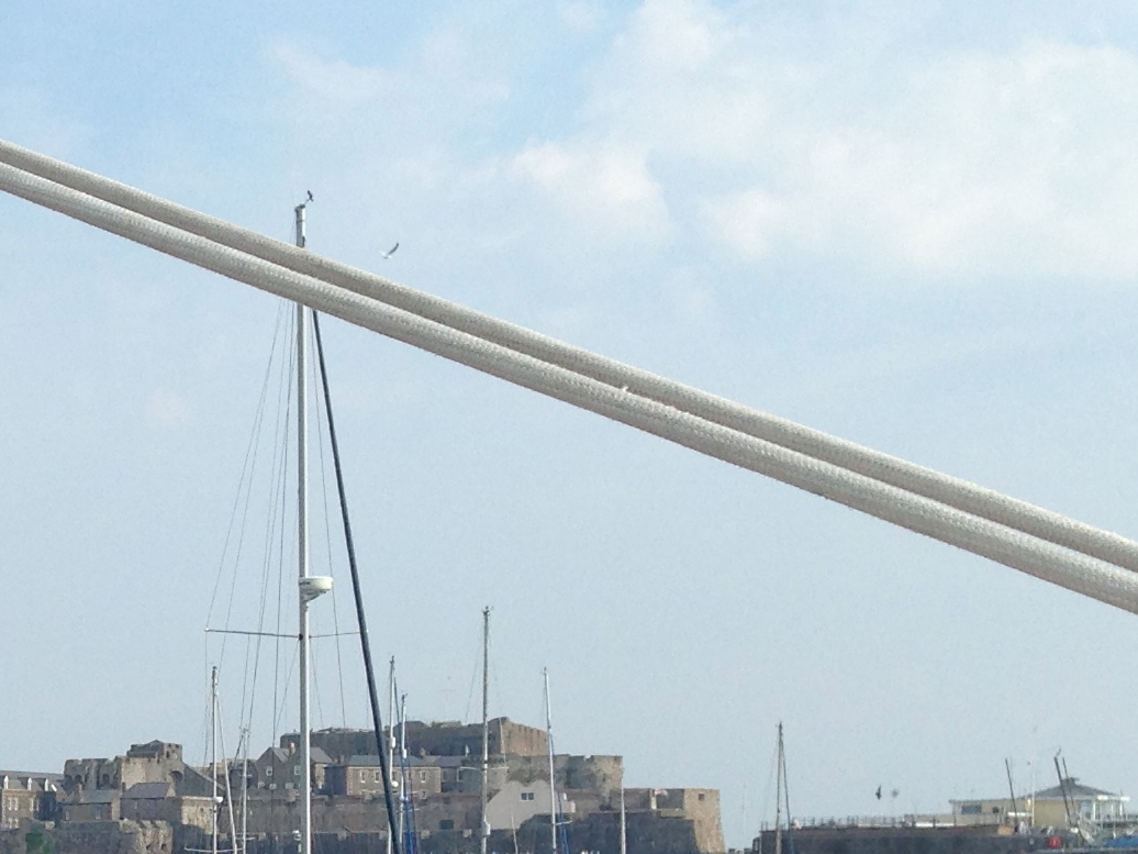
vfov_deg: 13.8
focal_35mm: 104
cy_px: 1003
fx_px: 3419
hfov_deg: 17.3
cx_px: -498
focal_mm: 4.13
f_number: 2.4
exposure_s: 1/1323
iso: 50
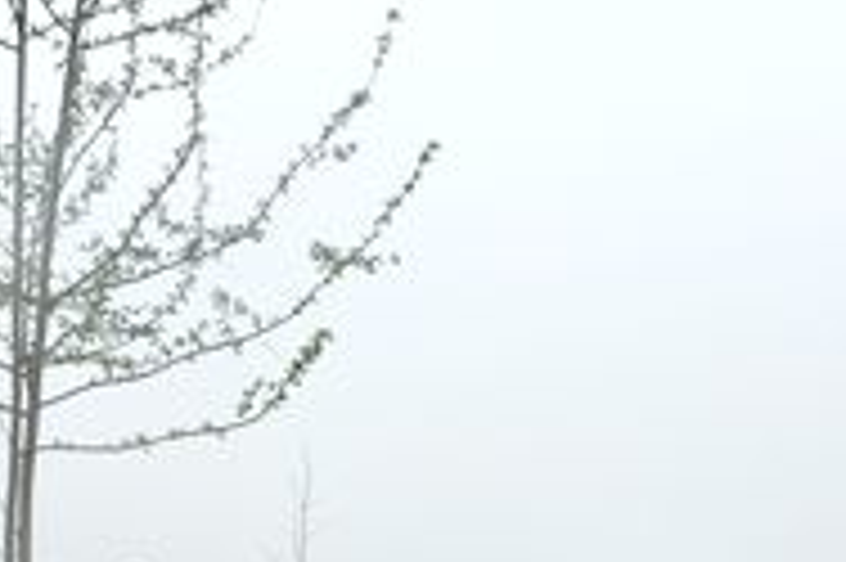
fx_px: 2066
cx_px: 180
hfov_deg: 22.8
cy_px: 742
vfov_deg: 14.8
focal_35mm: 88
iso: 1000
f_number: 8
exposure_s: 1/250
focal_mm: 22
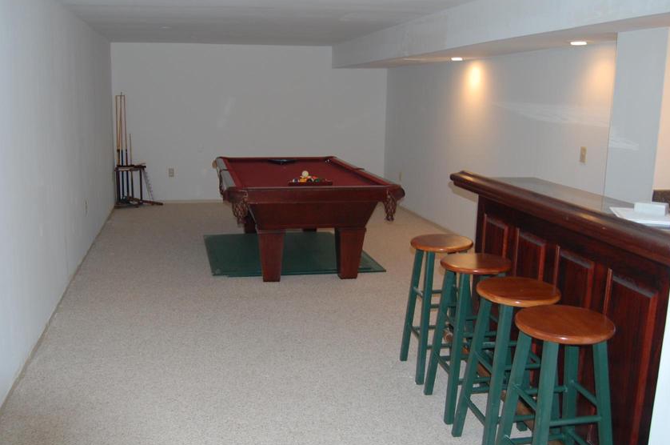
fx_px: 613
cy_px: 213
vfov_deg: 39.8
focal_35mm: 33
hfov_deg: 57.1
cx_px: 293
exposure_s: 1/60
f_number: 3.5
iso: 400
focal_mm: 18
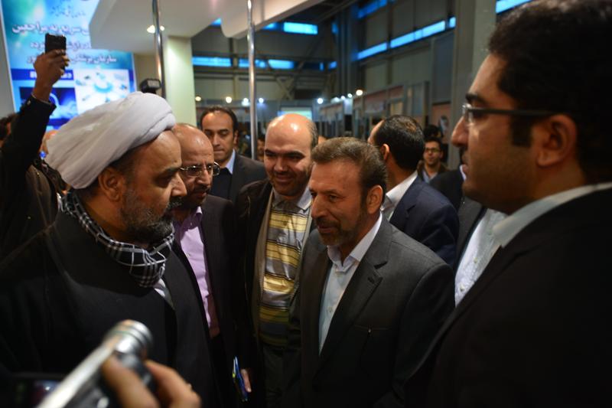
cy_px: 204
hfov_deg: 73.8
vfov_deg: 53.1
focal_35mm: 24
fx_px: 408
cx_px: 306
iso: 360
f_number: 2.8
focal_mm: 24
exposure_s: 1/80
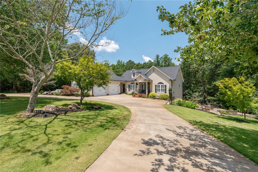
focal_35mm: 16
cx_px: 129
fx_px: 115
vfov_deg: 73.7
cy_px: 86
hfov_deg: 96.8
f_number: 9
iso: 250
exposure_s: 1/1000
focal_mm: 16
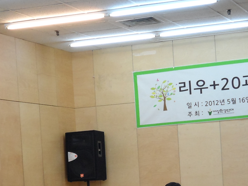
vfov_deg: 12.6
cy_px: 195
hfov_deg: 16.9
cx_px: 91
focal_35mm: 116
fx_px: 831
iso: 160
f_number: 3.2
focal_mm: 7.8
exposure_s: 1/45
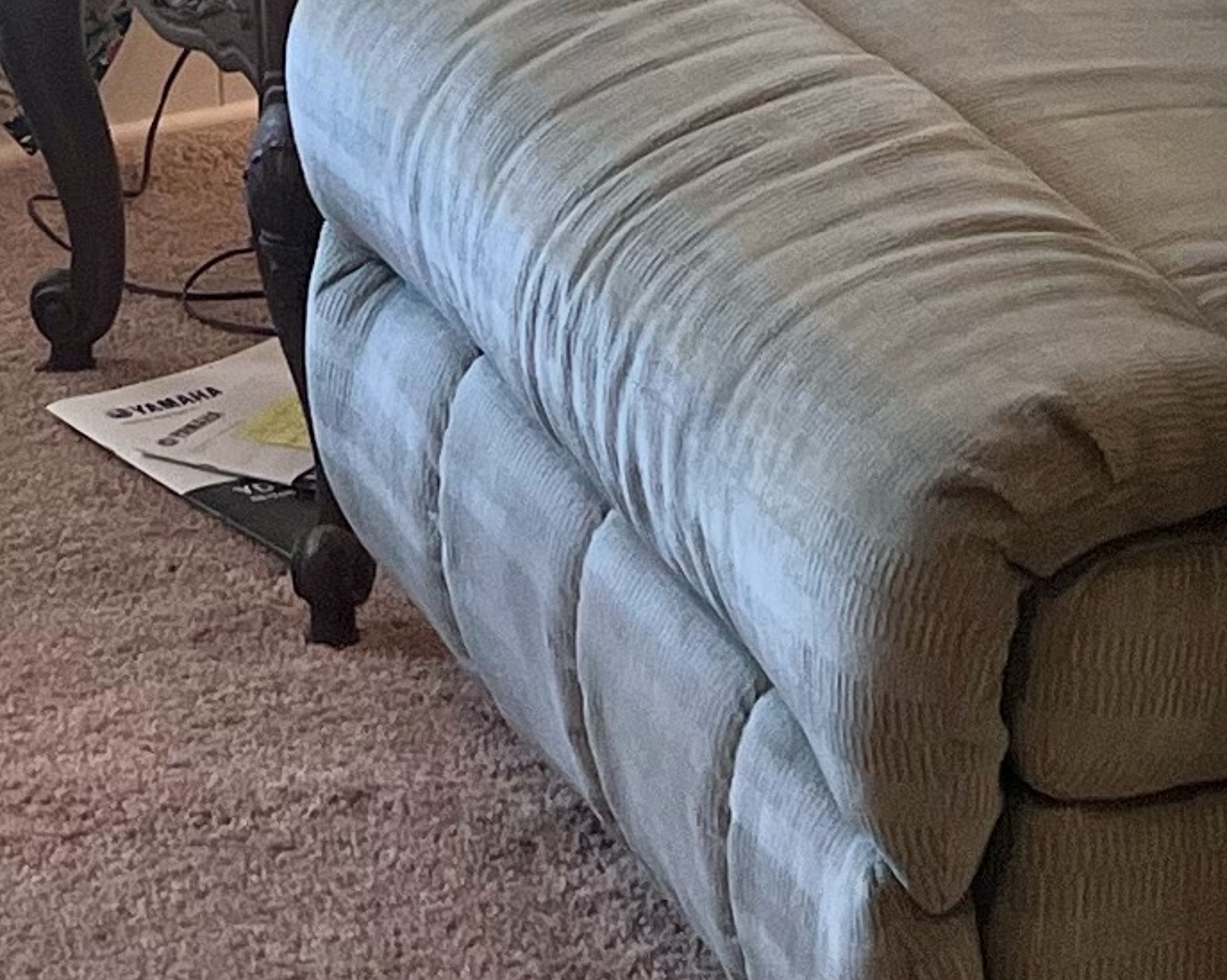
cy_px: -1096
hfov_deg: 12.8
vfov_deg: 9.5
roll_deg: +2.6
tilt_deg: -8.2
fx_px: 5409
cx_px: 25
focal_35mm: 149
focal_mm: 5.7
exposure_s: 1/60
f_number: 1.5
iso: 80
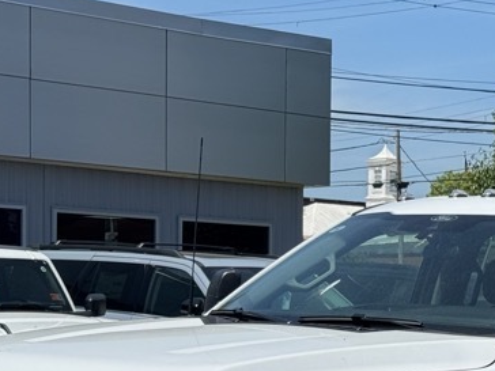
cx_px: 536
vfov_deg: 10.9
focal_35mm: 135
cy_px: 376
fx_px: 1930
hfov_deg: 14.3
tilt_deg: -0.2
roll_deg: -0.8
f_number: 1.78
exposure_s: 1/4310
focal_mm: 6.76
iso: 64
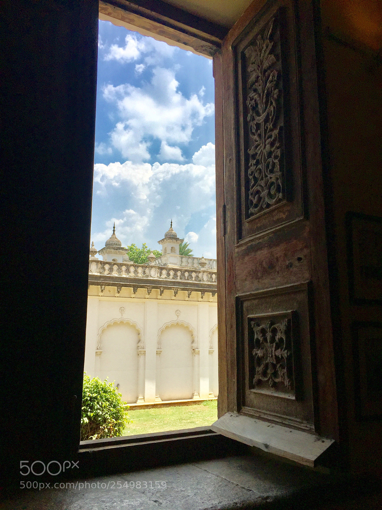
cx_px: 191
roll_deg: -0.6
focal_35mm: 29
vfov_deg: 61.7
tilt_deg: +12.1
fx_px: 427
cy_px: 255
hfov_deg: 48.2
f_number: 2.2
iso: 32
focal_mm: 4.15
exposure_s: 1/2825
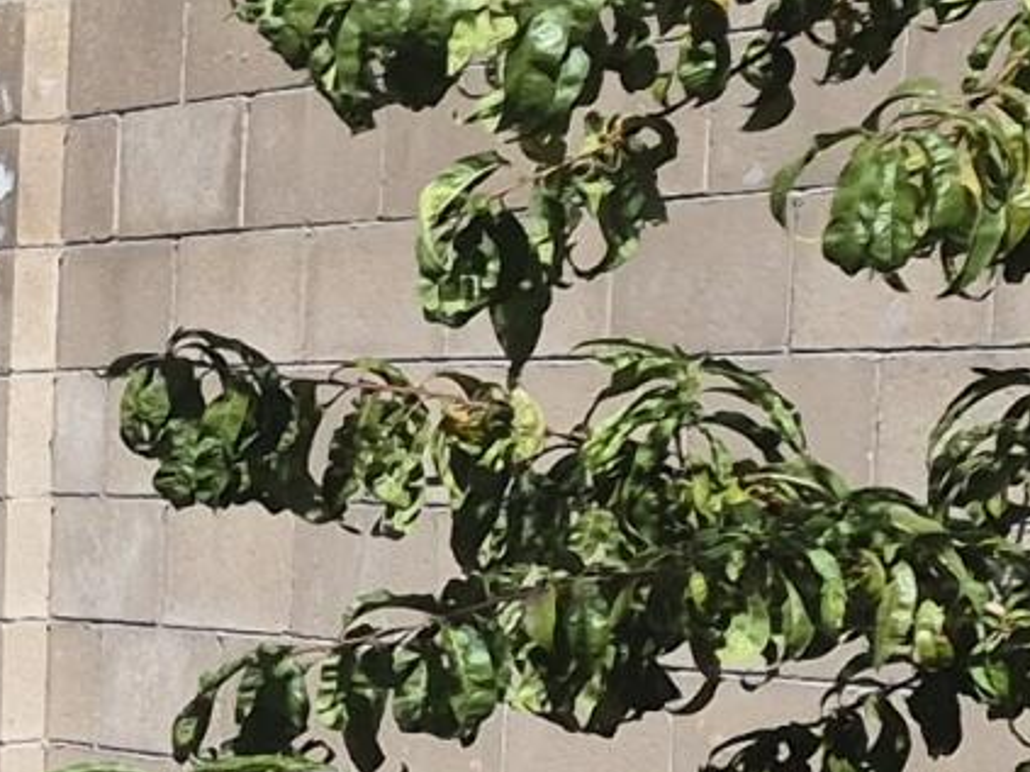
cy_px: 1369
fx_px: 4849
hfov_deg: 9.6
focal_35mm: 163
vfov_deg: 8.7
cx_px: -1994
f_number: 1.8
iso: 80
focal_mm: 5.4
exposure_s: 1/6224
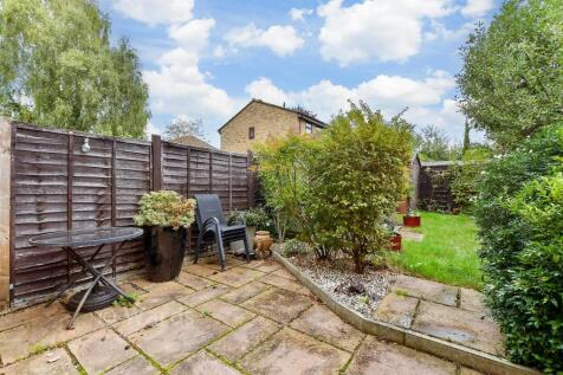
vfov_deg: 77.3
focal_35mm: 15
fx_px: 234
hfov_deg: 100.4
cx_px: 282
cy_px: 188
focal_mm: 10
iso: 320
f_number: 8
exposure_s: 1/125
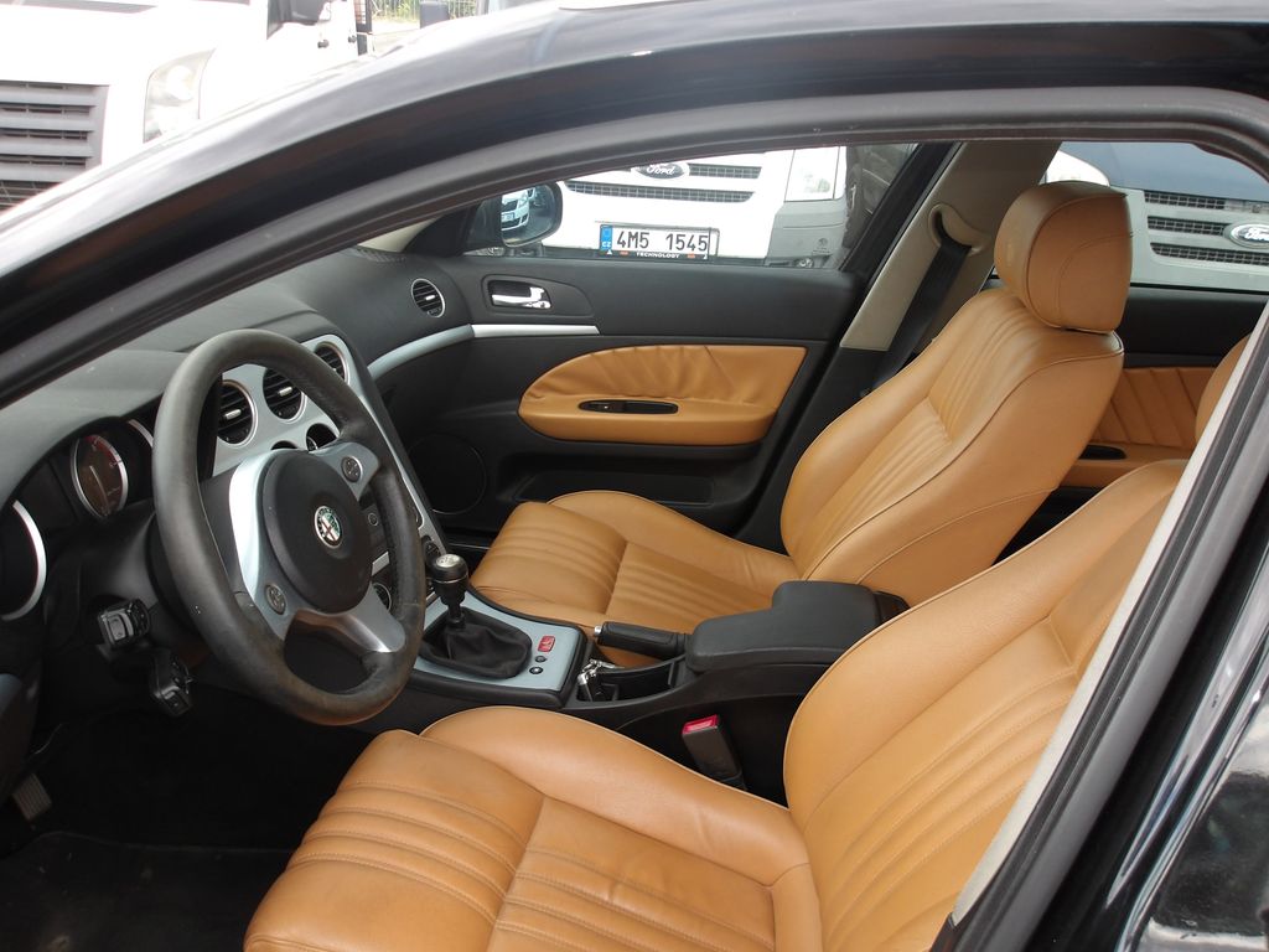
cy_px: 476
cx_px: 634
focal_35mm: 27
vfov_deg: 51.4
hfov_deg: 65.3
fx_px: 990
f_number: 3
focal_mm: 4.9
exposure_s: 1/109
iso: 100
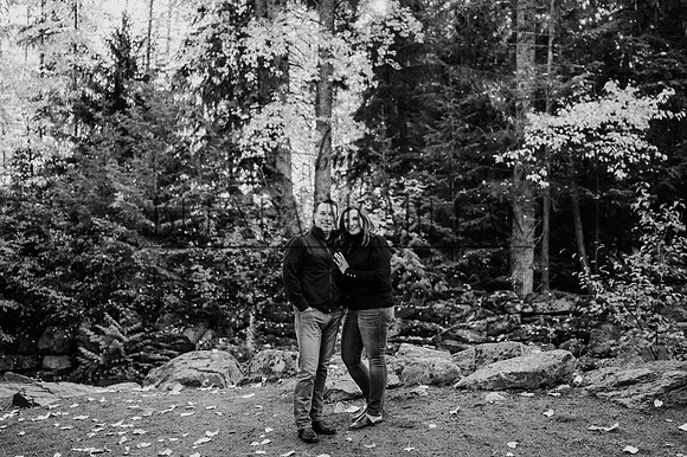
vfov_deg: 31.1
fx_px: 820
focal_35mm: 43
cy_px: 210
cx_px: 343
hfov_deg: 45.4
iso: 400
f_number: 1.8
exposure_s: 1/500
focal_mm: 35
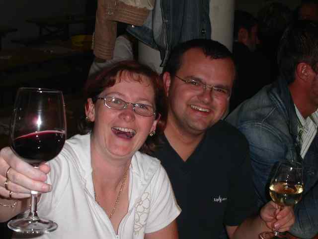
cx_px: 159
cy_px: 120
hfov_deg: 29.0
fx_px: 615
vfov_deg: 21.9
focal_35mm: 67
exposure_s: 1/45
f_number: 4
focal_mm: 13.8
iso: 100
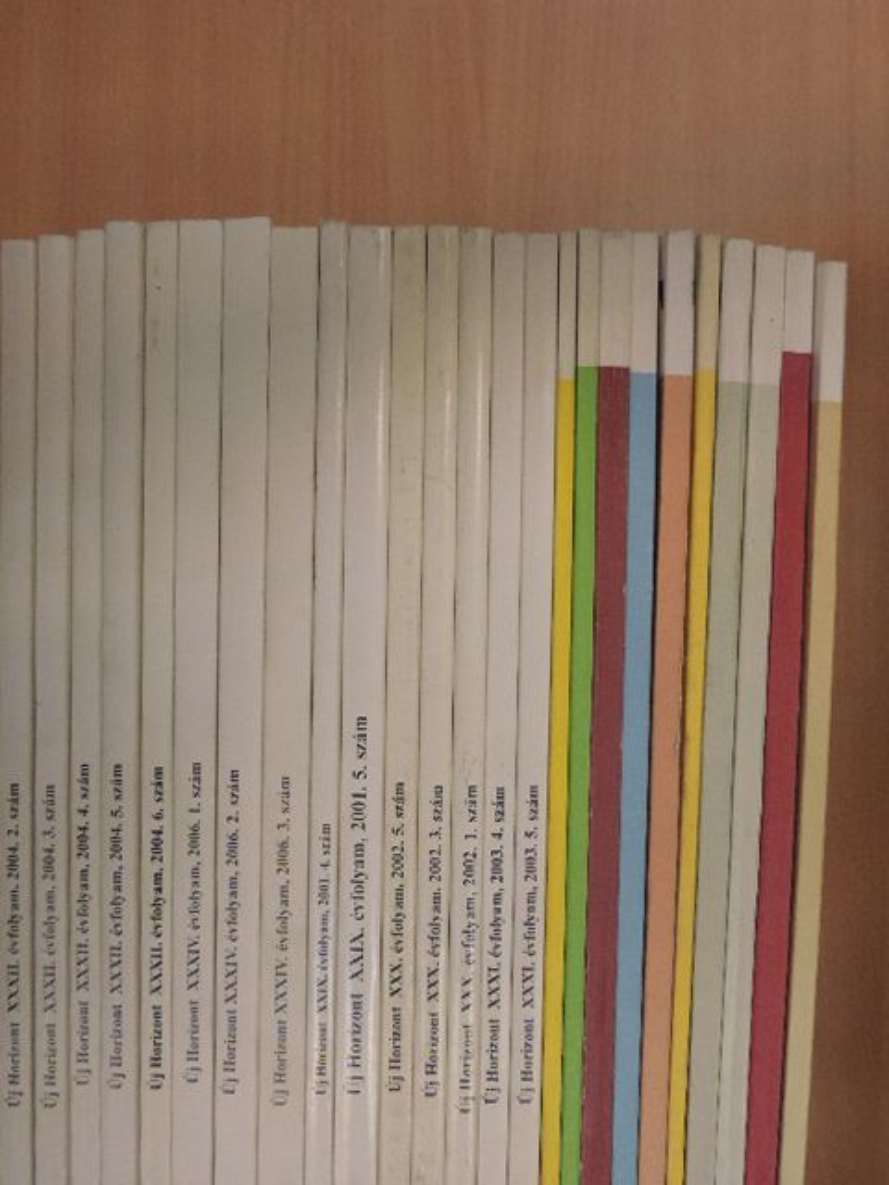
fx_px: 1198
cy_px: 592
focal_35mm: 35
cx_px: 444
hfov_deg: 40.7
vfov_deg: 52.6
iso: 640
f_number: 3.3
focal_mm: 6.2
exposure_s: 1/125
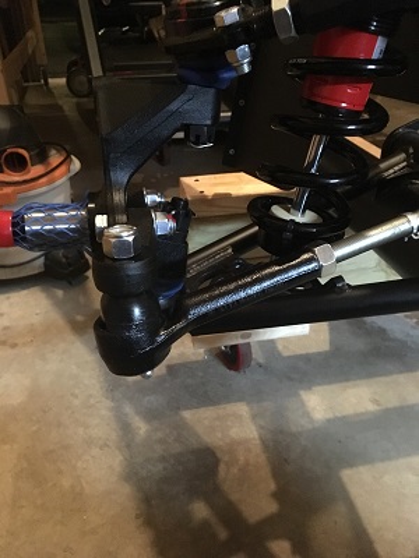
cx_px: 210
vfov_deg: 61.7
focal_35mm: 29
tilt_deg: -32.0
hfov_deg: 48.2
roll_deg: -0.3
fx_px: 468
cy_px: 279
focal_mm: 4.15
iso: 800
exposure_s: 1/15
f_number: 2.2
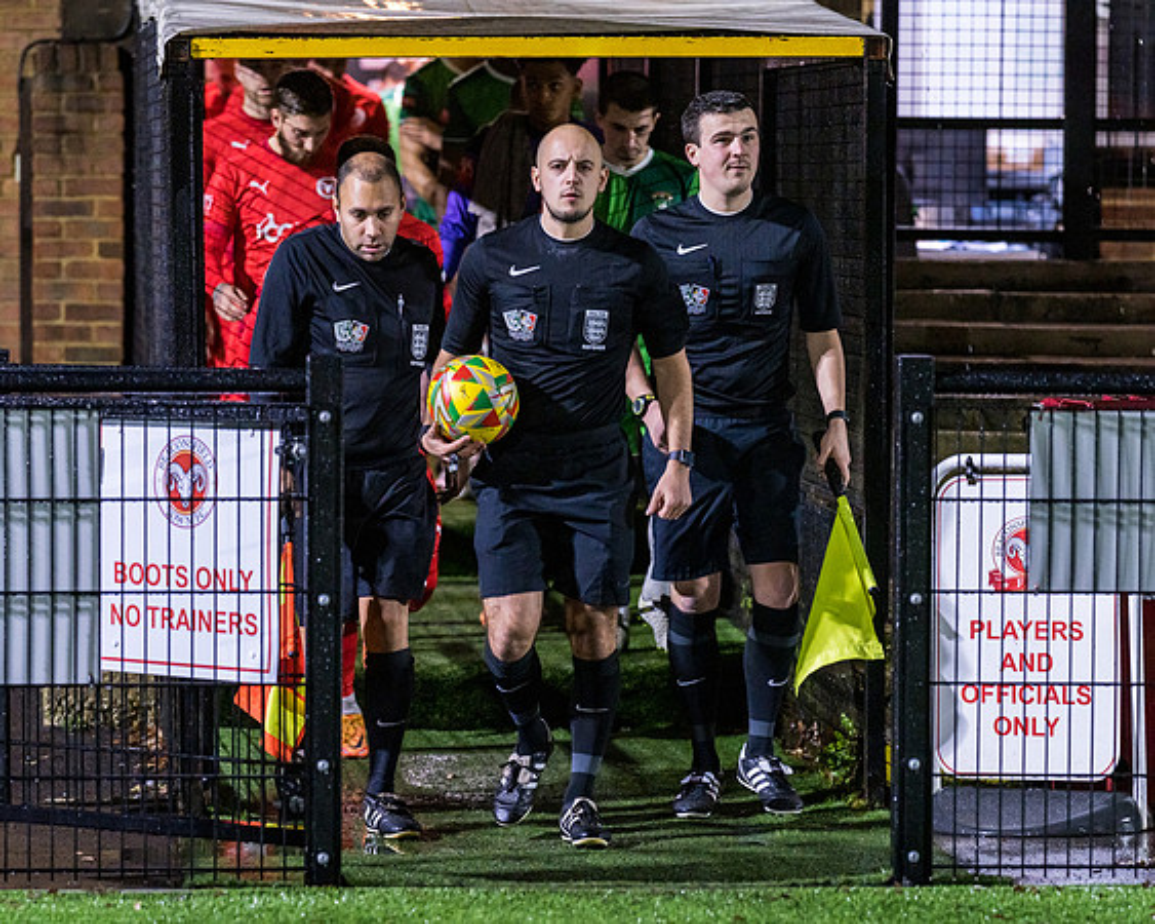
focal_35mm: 193
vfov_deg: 8.0
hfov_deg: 10.0
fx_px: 6590
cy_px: 558
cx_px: 588
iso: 4000
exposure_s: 1/250
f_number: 2.8
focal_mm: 135
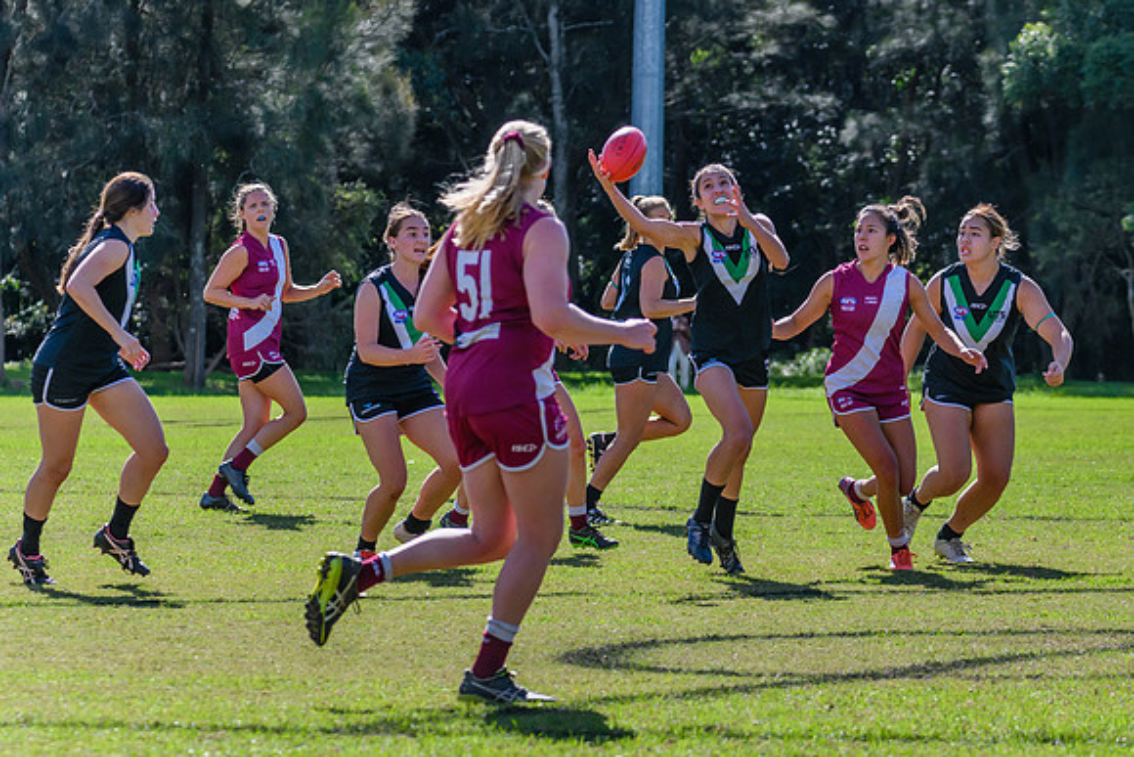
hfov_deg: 8.4
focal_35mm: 245
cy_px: 379
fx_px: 7722
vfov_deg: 5.6
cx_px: 815
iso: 800
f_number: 8
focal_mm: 170
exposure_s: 1/1250
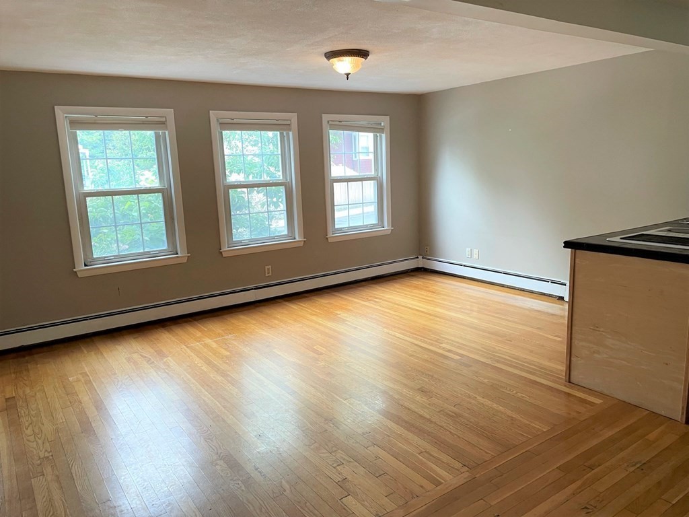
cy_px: 258
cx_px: 344
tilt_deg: -10.2
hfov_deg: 67.3
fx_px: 518
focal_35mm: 26
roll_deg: +2.0
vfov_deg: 53.1
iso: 100
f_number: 1.6
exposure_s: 1/60
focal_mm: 4.2
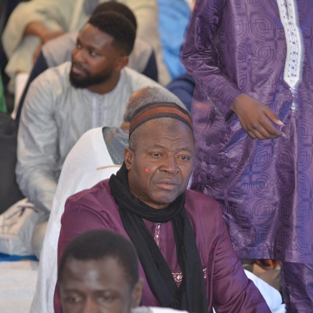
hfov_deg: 6.0
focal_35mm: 290
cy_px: 156
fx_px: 2967
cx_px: 159
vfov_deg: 6.0
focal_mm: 150
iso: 800
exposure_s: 1/60
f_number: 4.5
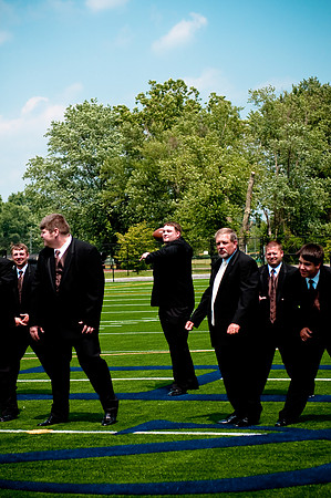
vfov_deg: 19.5
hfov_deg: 13.0
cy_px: 249
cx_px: 166
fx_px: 1451
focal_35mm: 105
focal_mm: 70
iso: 200
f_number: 4
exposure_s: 1/2000
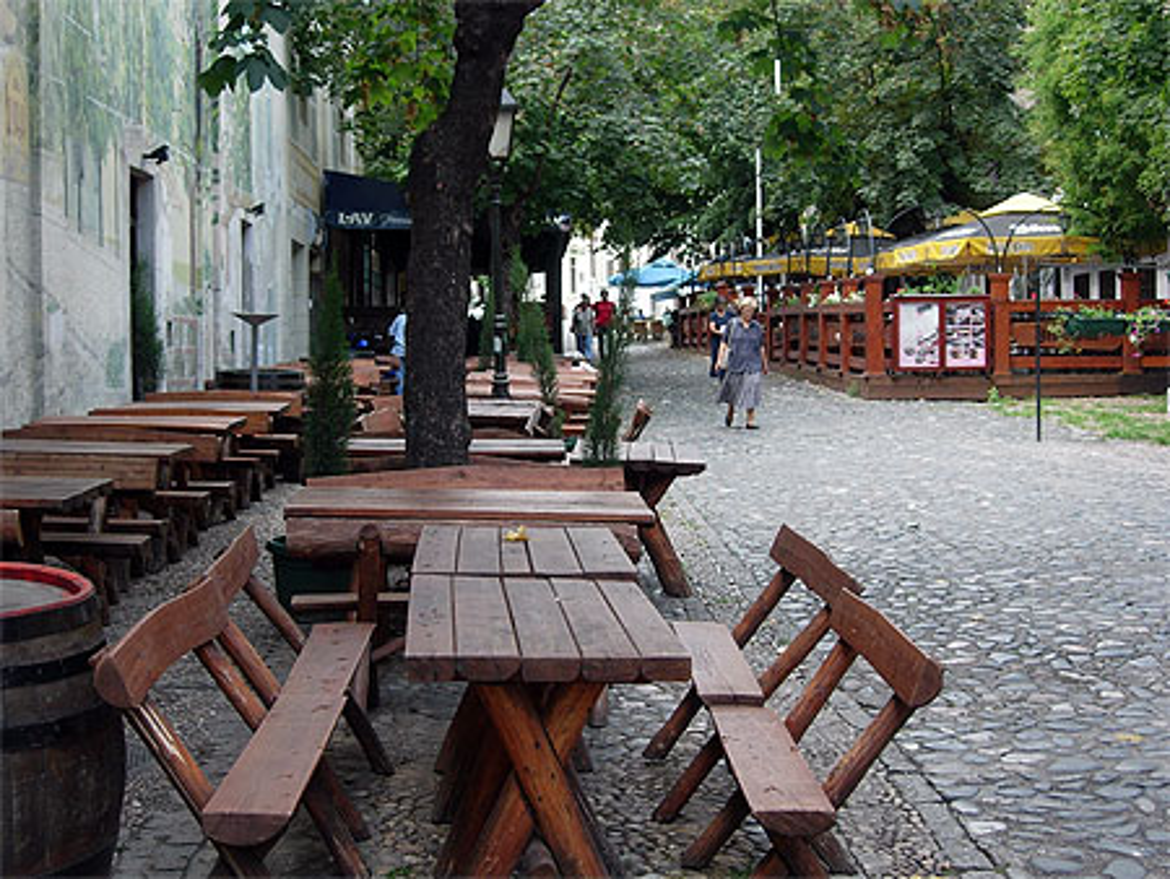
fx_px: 1725
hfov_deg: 37.5
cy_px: 440
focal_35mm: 51
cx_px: 585
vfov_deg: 28.6
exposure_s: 1/144
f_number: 3.2
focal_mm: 10.6
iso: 64
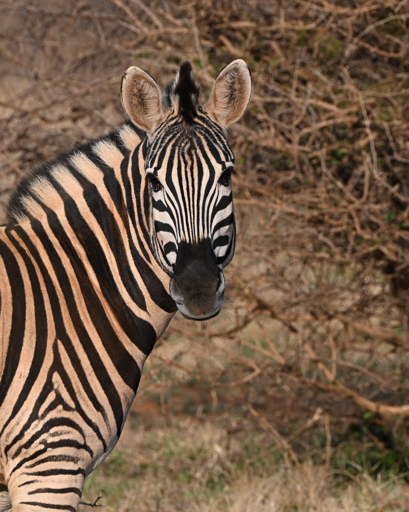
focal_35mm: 677
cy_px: 256
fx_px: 10244
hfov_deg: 2.3
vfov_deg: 2.9
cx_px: 120
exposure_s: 1/100
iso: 100
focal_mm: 320
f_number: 8
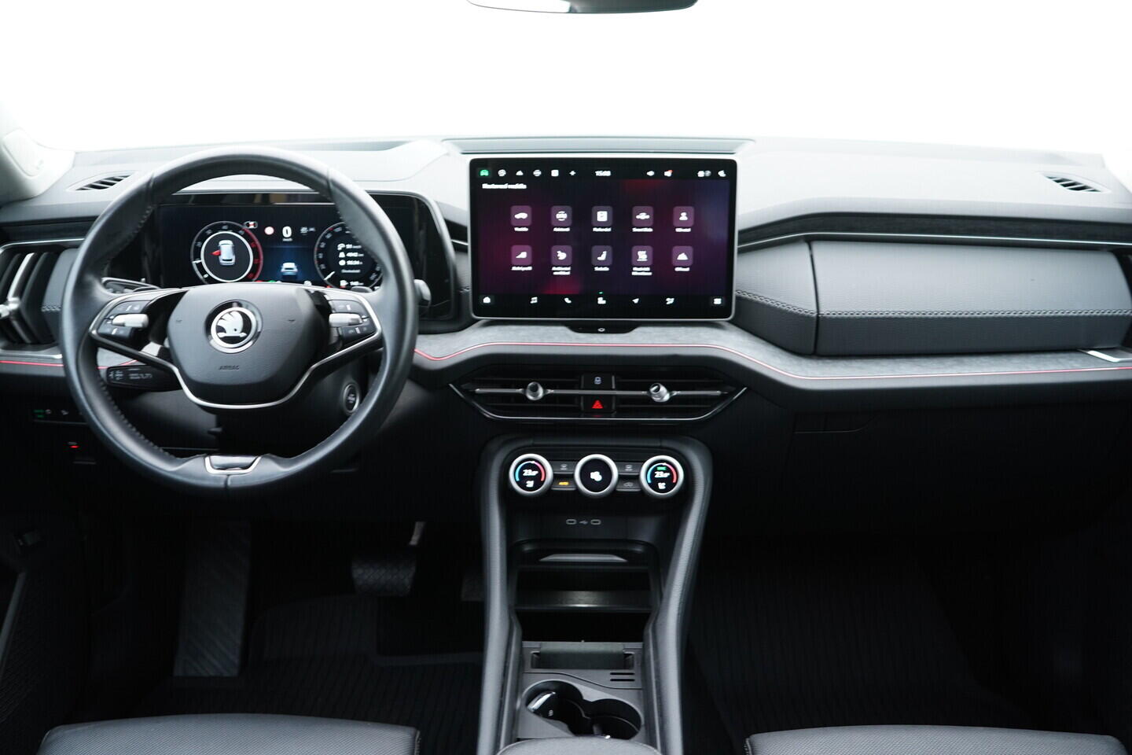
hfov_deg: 53.1
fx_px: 1132
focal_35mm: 36
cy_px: 378
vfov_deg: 36.9
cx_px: 566
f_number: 2.8
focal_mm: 24
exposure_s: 1/40
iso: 500
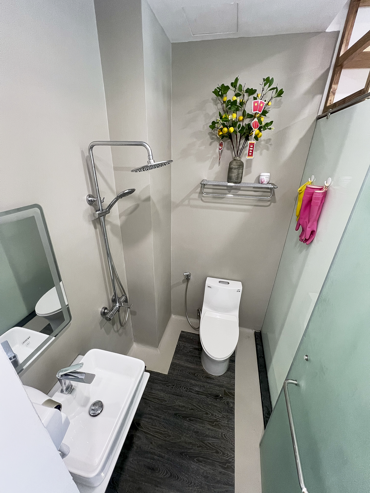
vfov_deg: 106.2
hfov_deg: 89.9
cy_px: 246
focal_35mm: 13
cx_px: 185
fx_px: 185
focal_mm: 1.57
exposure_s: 1/100
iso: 200
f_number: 1.8
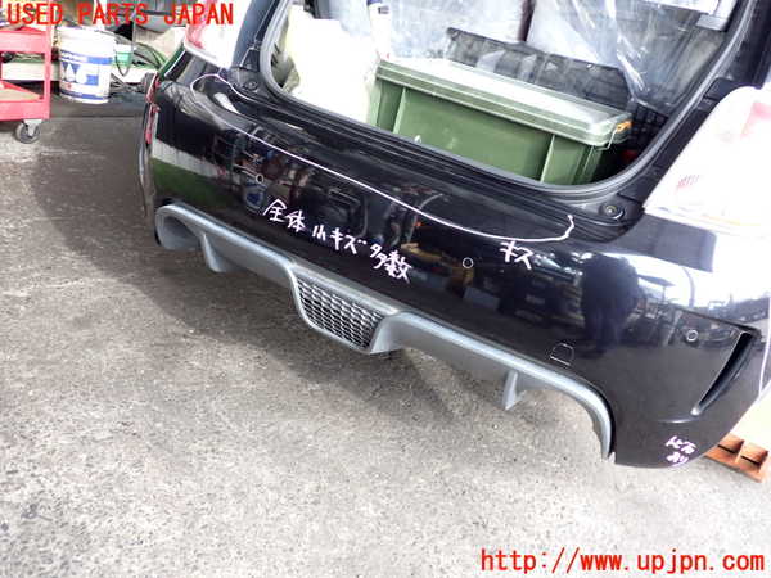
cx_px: 386
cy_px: 289
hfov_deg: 60.0
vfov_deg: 46.8
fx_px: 668
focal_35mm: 30
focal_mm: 5.4
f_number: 2.3
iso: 200
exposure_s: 1/60
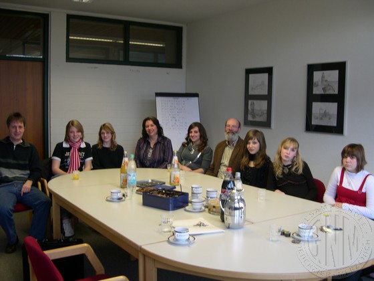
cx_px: 187
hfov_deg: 49.0
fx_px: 411
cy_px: 140
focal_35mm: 38
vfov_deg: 37.7
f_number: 2.8
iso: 100
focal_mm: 8
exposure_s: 1/45.1
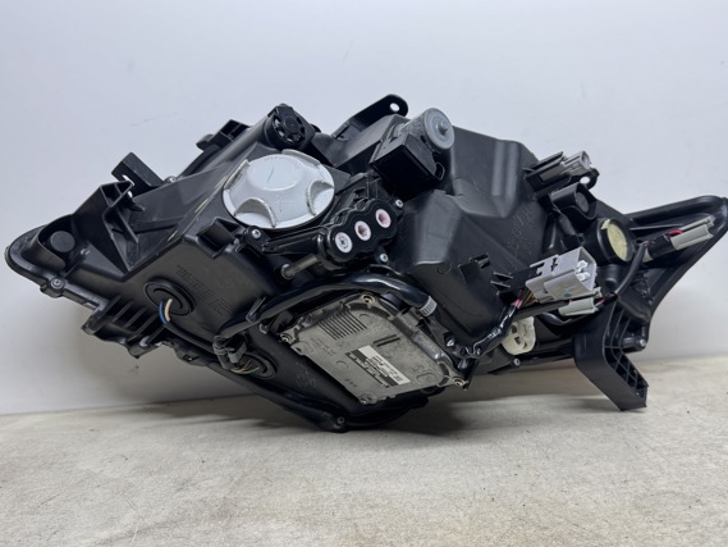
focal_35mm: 27
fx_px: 568
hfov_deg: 65.3
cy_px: 284
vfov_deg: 51.4
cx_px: 377
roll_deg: +5.2
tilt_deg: -7.5
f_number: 1.78
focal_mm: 6.76
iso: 160
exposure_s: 1/100
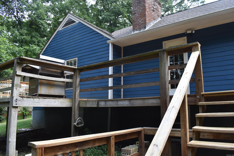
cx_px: 117
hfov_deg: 67.4
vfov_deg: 47.9
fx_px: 175
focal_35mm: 27
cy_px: 78
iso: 400
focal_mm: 18
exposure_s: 1/200
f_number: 7.1
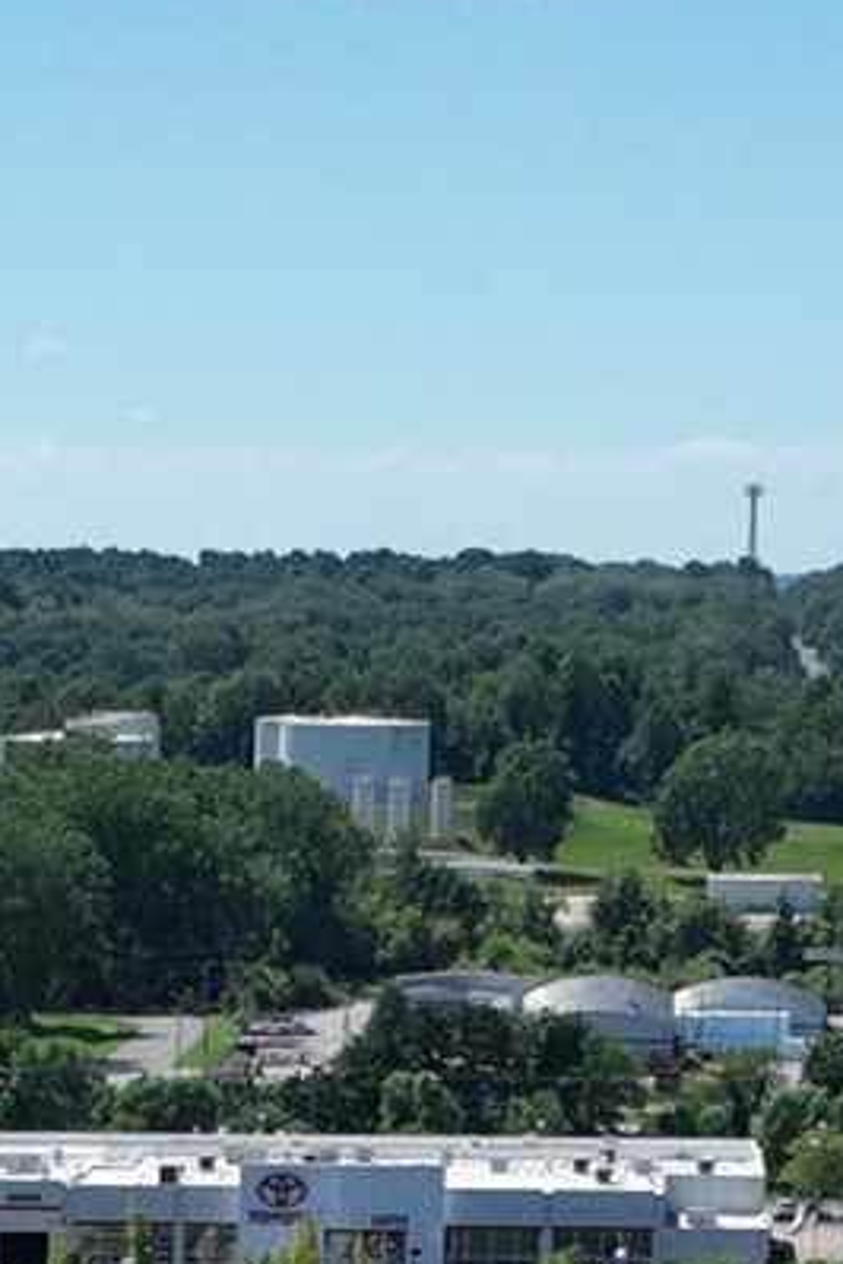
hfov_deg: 7.1
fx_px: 6743
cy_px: 3407
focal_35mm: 192
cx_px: -136
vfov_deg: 9.2
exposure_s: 1/2000
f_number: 2.8
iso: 100
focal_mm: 12.29
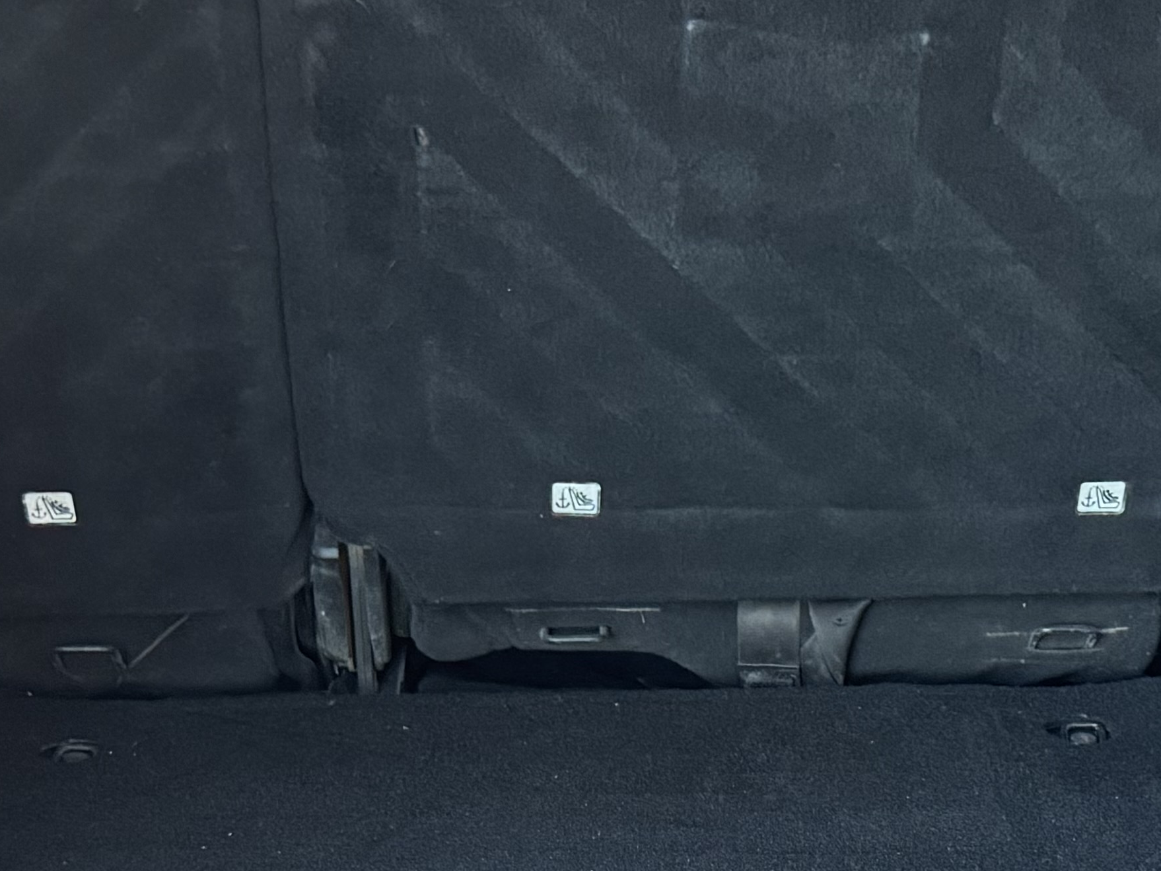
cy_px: 752
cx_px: 706
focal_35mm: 78
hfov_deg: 25.0
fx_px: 2616
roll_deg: -0.7
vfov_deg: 18.6
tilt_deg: -23.0
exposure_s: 1/60
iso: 640
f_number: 1.78
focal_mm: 6.76
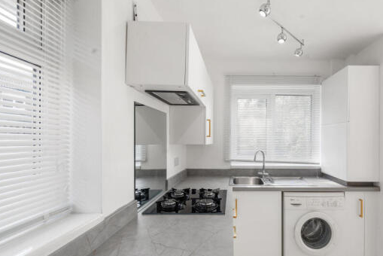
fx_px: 192
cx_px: 235
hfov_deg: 88.5
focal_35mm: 18
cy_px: 149
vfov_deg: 67.0
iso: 400
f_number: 9
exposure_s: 1/25
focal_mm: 14
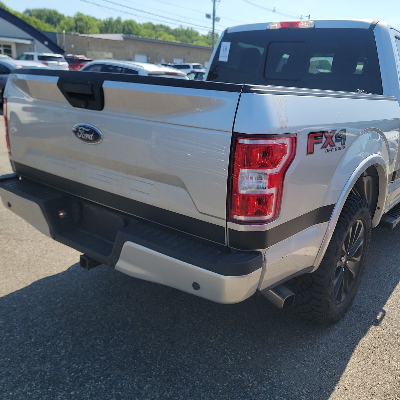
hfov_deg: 55.4
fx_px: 379
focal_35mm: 29
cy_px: 198
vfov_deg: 55.6
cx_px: 231
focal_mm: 6.7
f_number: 1.8
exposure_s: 1/660
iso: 50
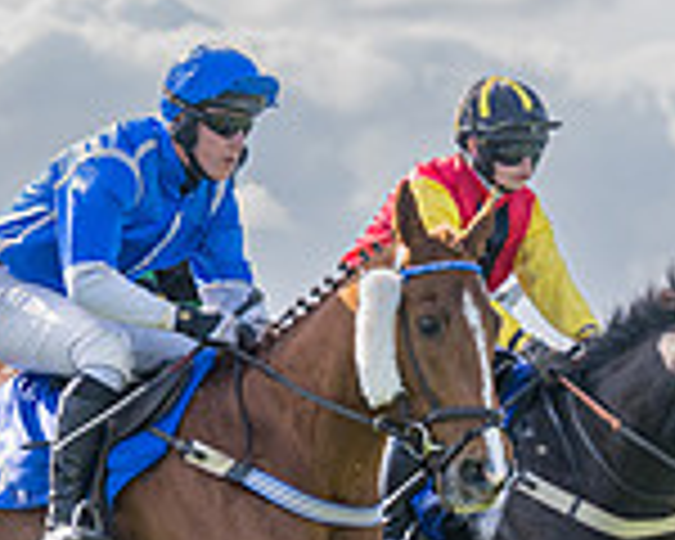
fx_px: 7551
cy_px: 385
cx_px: 99
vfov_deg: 4.1
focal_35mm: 378
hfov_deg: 5.1
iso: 400
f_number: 4
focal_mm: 89
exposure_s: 1/2000
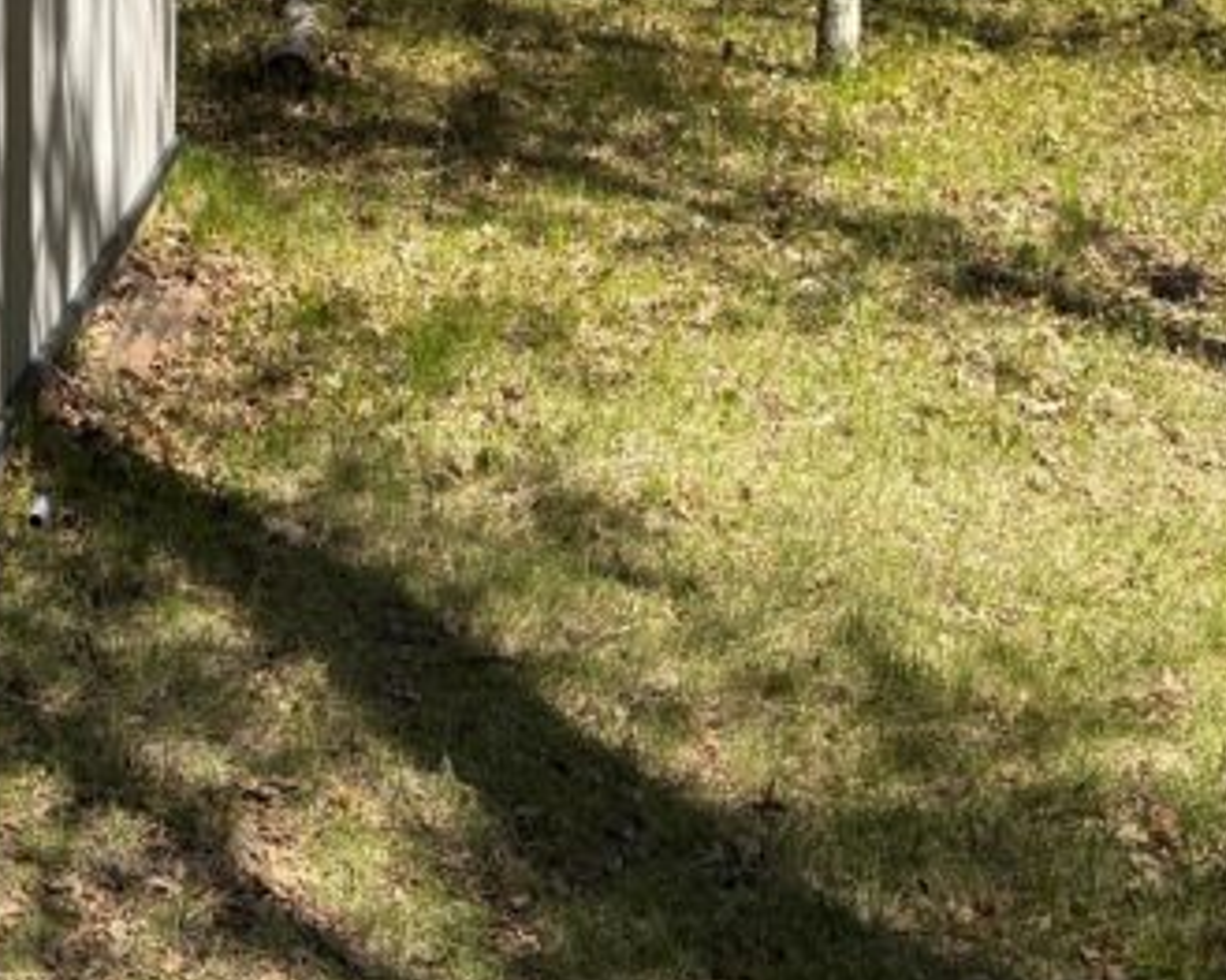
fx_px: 2757
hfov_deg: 24.4
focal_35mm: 76
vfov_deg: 18.5
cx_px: 143
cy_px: -347
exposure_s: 1/2299
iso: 80
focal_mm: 6.76
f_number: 1.78
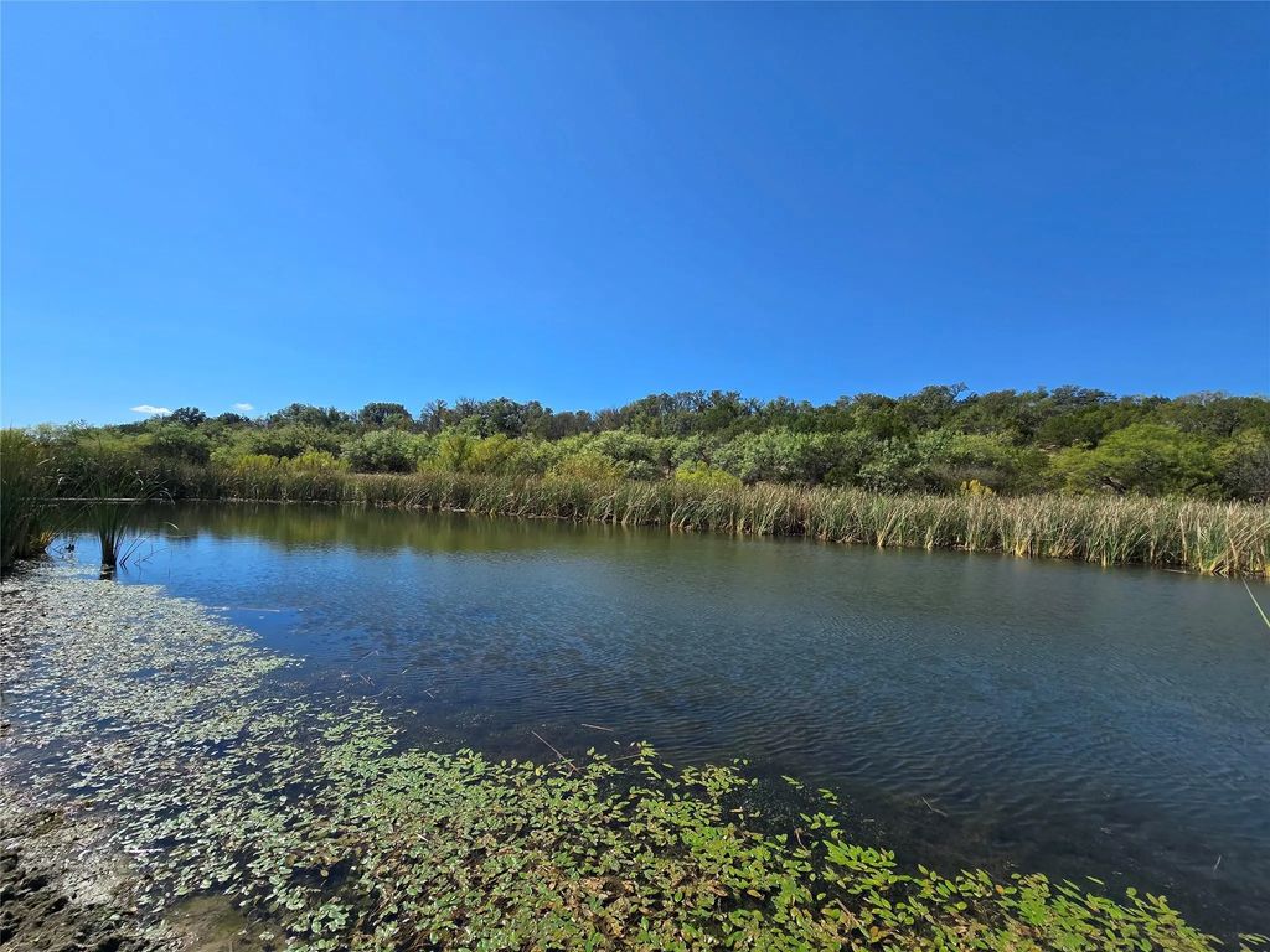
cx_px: 635
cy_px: 476
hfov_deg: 106.2
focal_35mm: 13
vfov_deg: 89.9
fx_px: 477
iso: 50
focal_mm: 2.2
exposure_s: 1/2593
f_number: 2.2
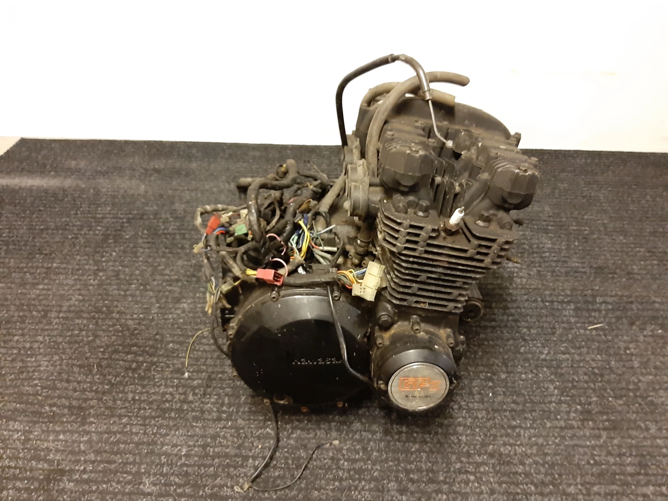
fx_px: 521
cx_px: 334
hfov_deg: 65.3
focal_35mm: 27
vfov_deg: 51.4
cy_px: 250
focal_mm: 3.93
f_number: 1.7
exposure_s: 1/17
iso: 640
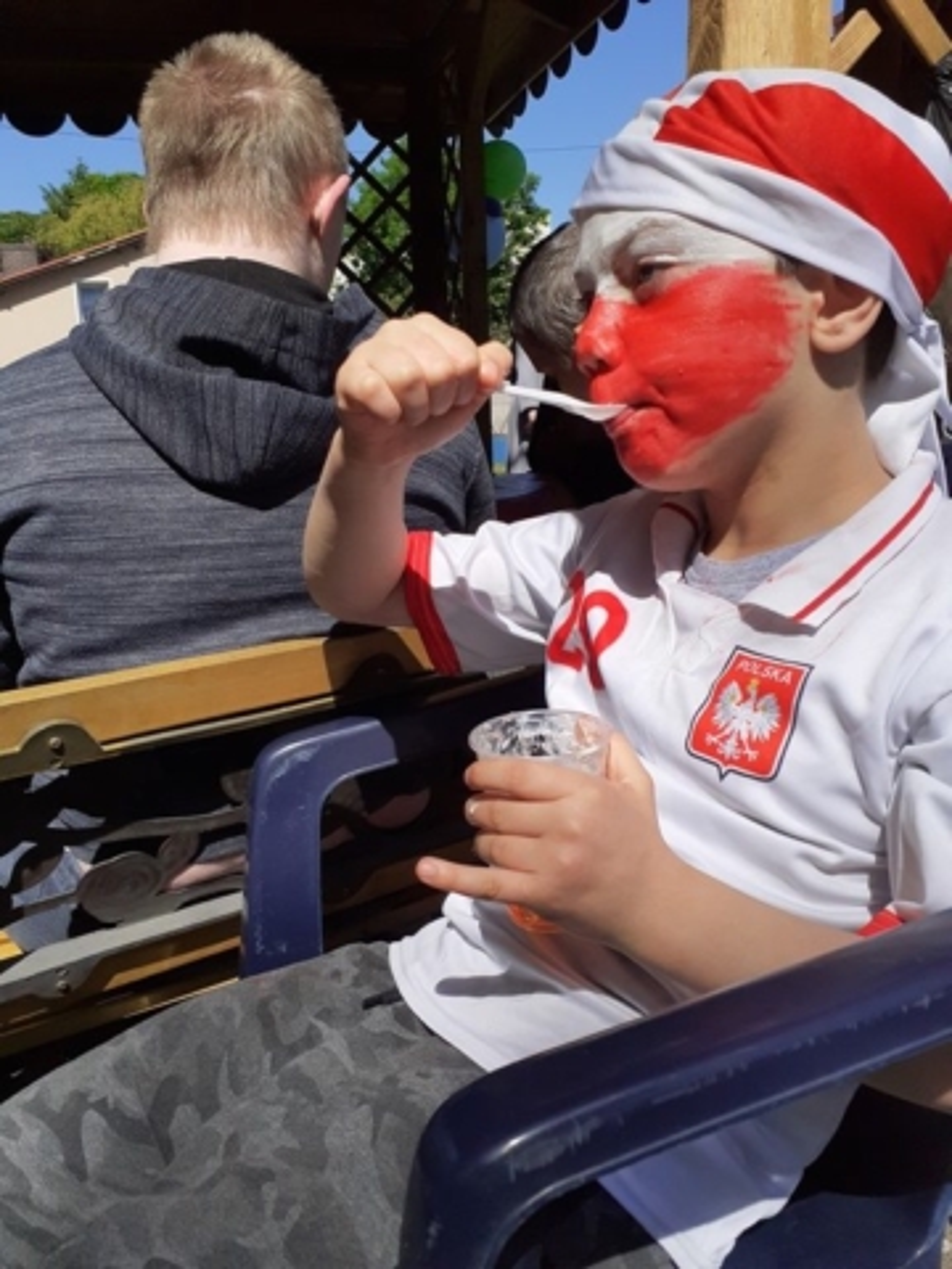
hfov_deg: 51.4
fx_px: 990
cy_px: 634
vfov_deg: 65.3
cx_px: 476
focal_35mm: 27
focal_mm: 3.6
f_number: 1.9
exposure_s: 1/2899
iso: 40
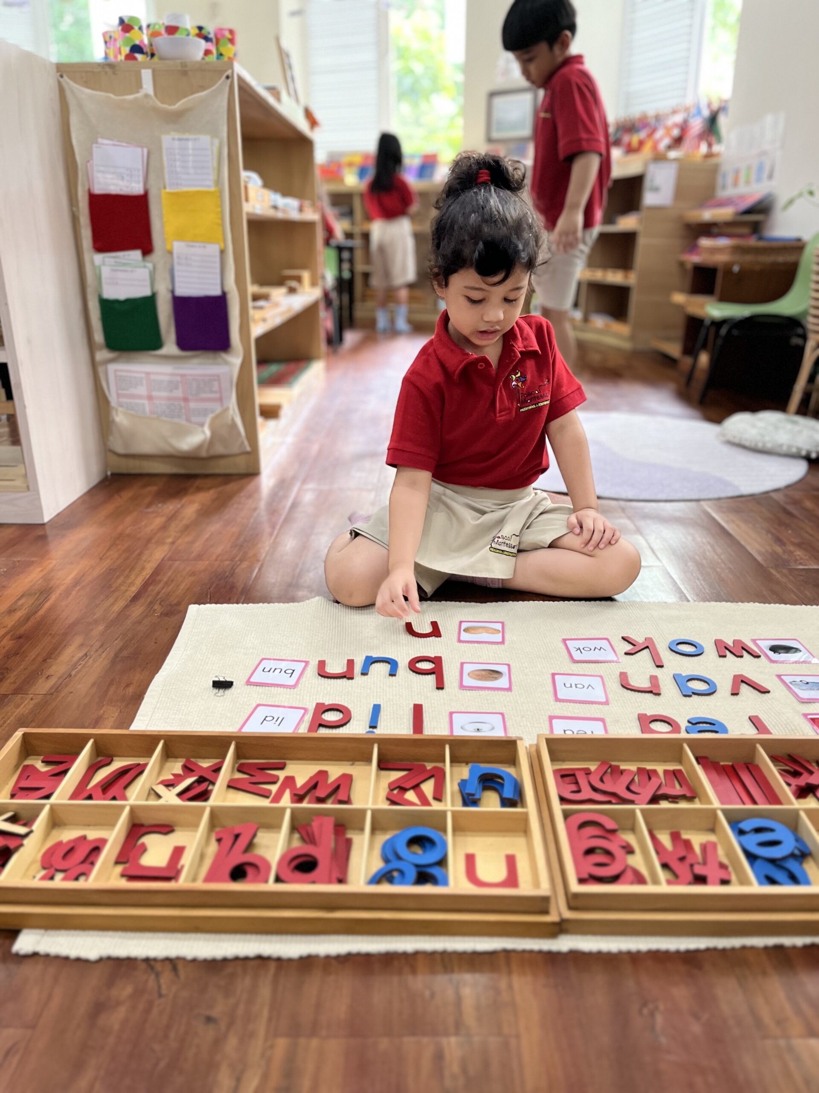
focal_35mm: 26
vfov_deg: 67.3
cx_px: 410
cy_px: 546
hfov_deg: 53.1
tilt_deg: -22.0
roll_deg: +0.7
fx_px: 820
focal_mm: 5.1
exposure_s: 1/50
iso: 160
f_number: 1.6
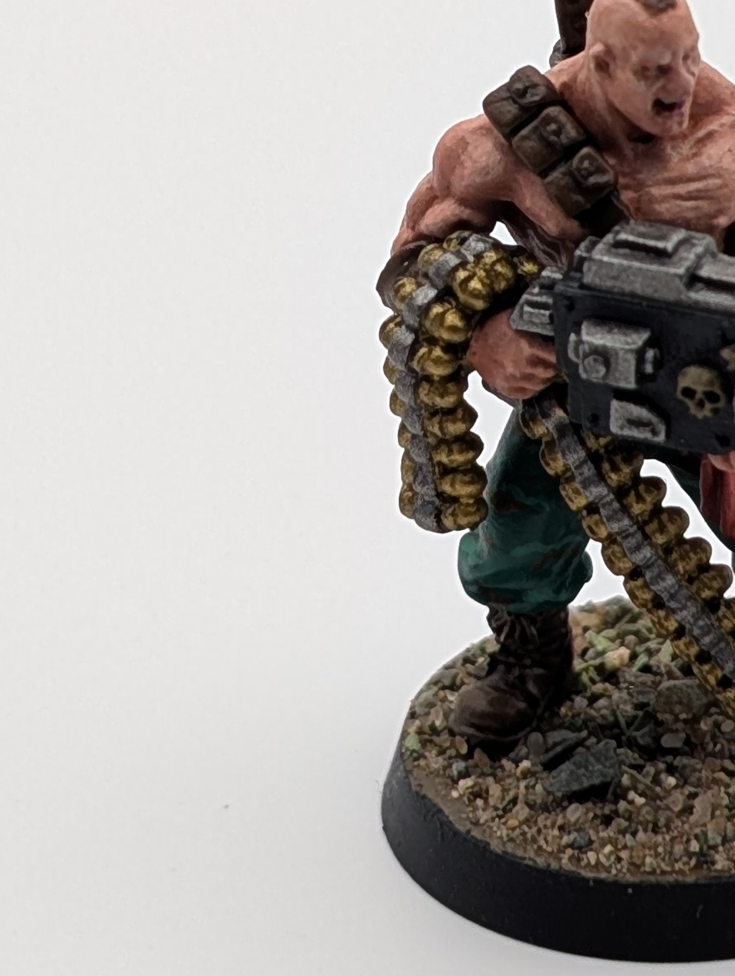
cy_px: 259
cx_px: 649
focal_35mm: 158
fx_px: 4460
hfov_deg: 9.4
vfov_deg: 12.5
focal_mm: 6.9
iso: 29
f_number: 1.68
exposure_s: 1/65
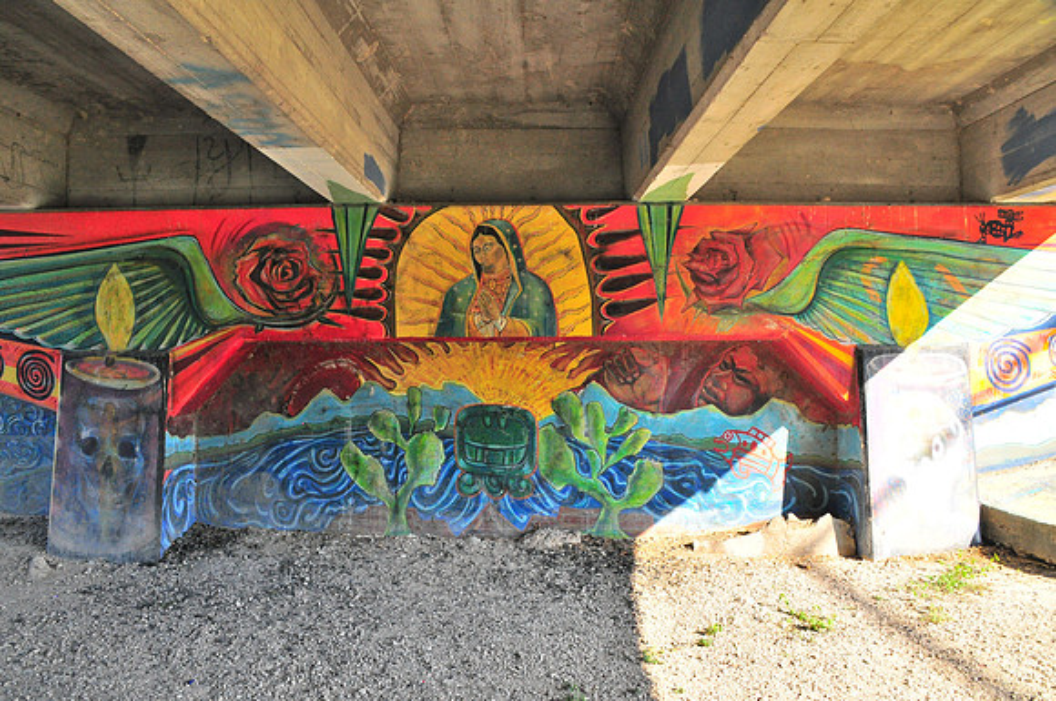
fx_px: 791
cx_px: 528
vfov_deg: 47.8
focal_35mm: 27
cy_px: 350
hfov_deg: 67.5
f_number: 10
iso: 800
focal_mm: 18
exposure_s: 1/400
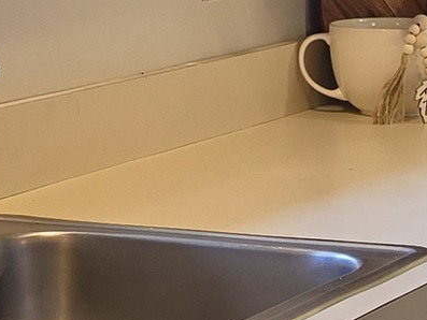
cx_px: 194
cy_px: -137
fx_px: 2196
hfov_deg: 11.1
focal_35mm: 178
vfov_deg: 8.2
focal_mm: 6.5
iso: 100
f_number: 1.4
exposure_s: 1/120
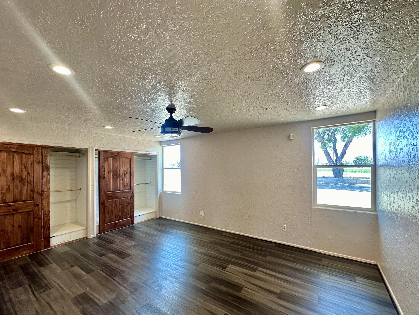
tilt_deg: +3.5
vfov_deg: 81.6
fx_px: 182
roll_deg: +0.3
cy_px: 168
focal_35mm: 15
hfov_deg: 98.2
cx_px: 206
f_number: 2.2
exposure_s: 1/120
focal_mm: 2.22
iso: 160
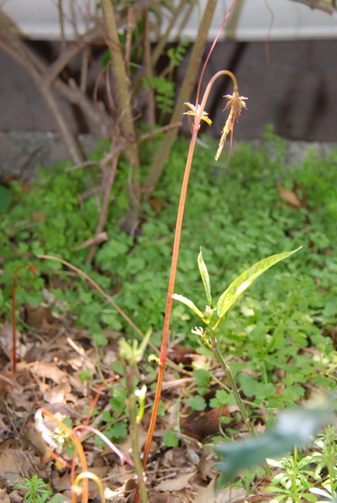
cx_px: 156
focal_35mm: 150
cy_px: 276
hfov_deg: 9.2
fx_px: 2099
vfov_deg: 13.7
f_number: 7.1
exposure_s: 1/100
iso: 800
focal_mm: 86
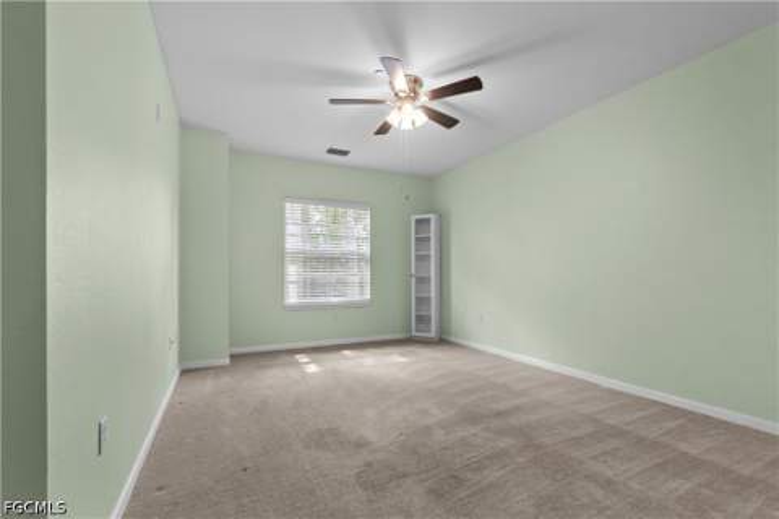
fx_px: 325
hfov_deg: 100.4
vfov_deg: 77.3
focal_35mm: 15
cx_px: 390
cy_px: 260
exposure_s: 1/80
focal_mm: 10
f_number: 4.5
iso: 800
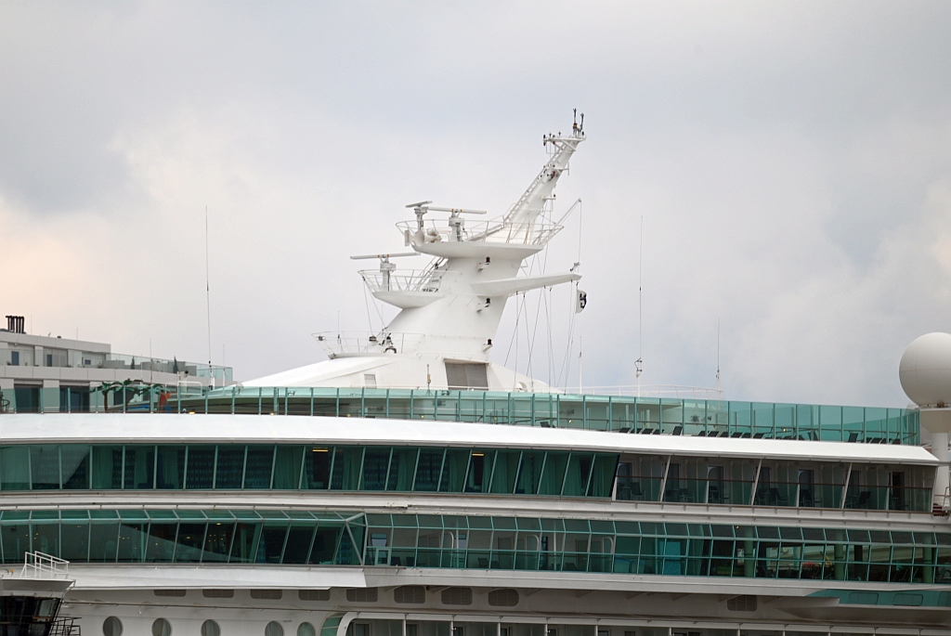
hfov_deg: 5.1
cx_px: 476
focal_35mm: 400
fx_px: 10577
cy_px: 318
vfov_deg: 3.4
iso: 200
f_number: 5.6
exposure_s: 1/500
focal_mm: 400
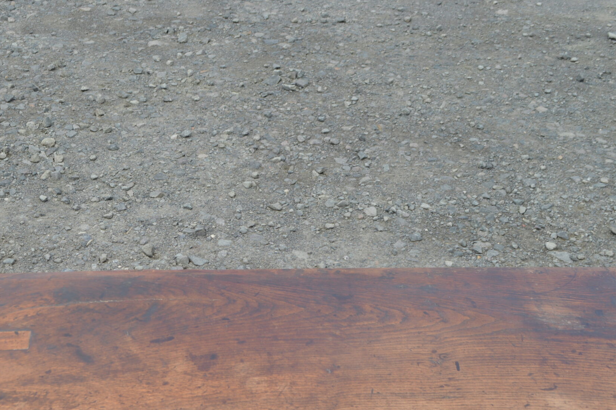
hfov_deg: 35.3
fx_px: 957
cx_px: 200
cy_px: 298
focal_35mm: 56
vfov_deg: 23.9
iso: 125
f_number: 8
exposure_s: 1/125
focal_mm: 24
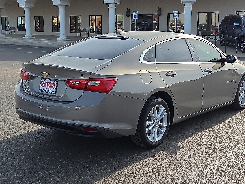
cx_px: 129
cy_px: 90
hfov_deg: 39.6
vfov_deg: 30.3
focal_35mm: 48
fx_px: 340
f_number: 1.8
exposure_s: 1/769
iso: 25
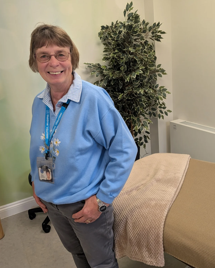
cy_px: 132
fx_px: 255
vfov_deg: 55.7
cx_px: 123
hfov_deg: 45.6
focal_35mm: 32
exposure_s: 1/100
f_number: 1.7
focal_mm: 4.53
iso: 95
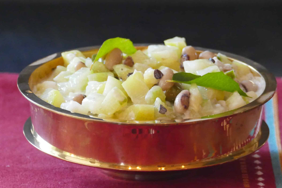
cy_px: 91
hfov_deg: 2.6
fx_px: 6328
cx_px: 146
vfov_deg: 1.7
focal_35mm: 808
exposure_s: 1/60
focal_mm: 146
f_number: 4
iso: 1600
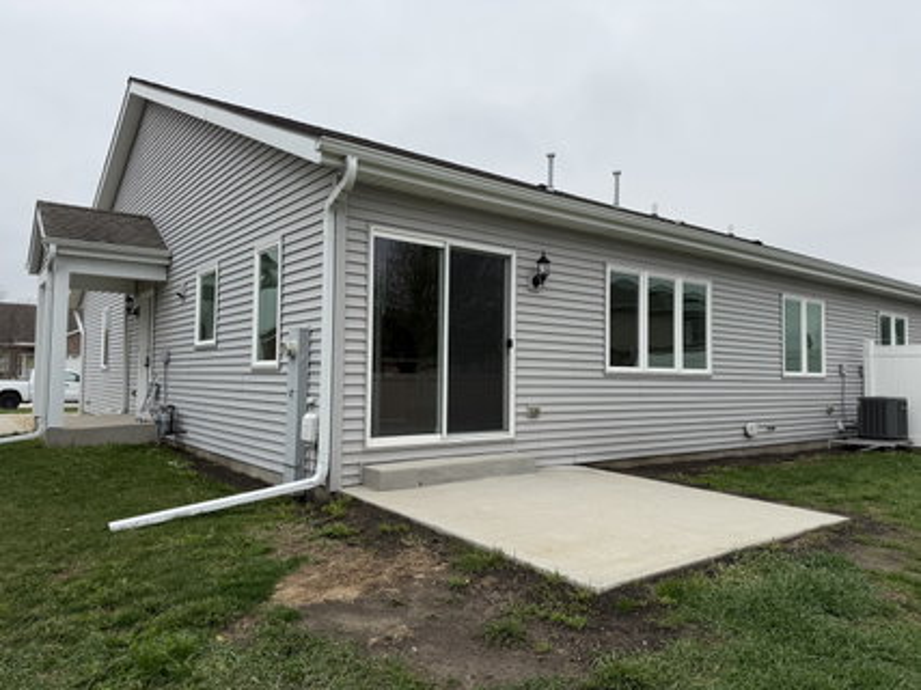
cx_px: 460
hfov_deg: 71.6
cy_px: 345
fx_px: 638
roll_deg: -0.4
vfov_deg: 56.8
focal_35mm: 24
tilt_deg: +2.1
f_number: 1.78
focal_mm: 6.76
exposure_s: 1/3953
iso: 80
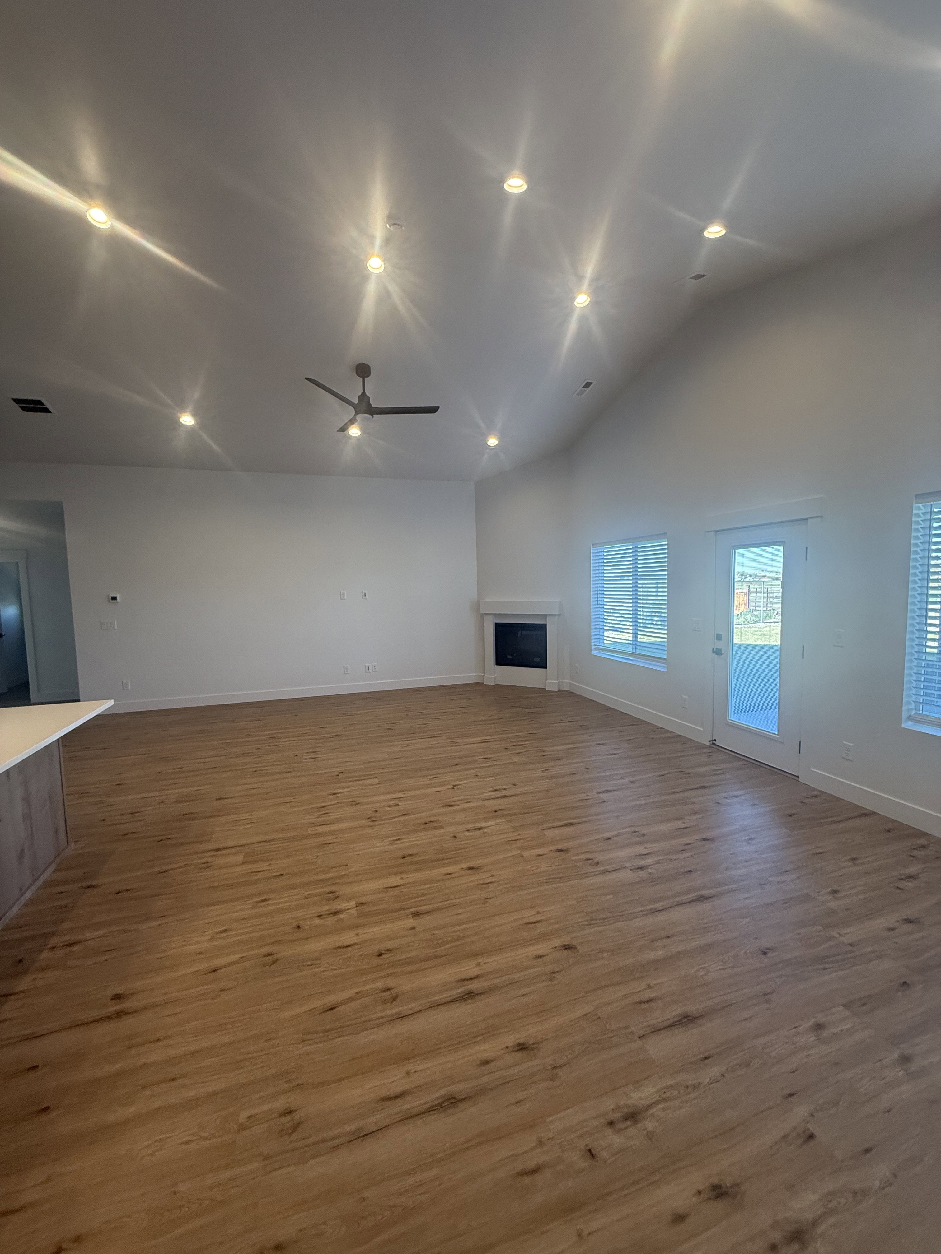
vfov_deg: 102.1
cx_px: 470
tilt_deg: -4.6
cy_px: 627
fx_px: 507
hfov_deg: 85.7
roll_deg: +1.3
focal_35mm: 14
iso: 250
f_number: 2.2
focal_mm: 2.22
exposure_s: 1/120
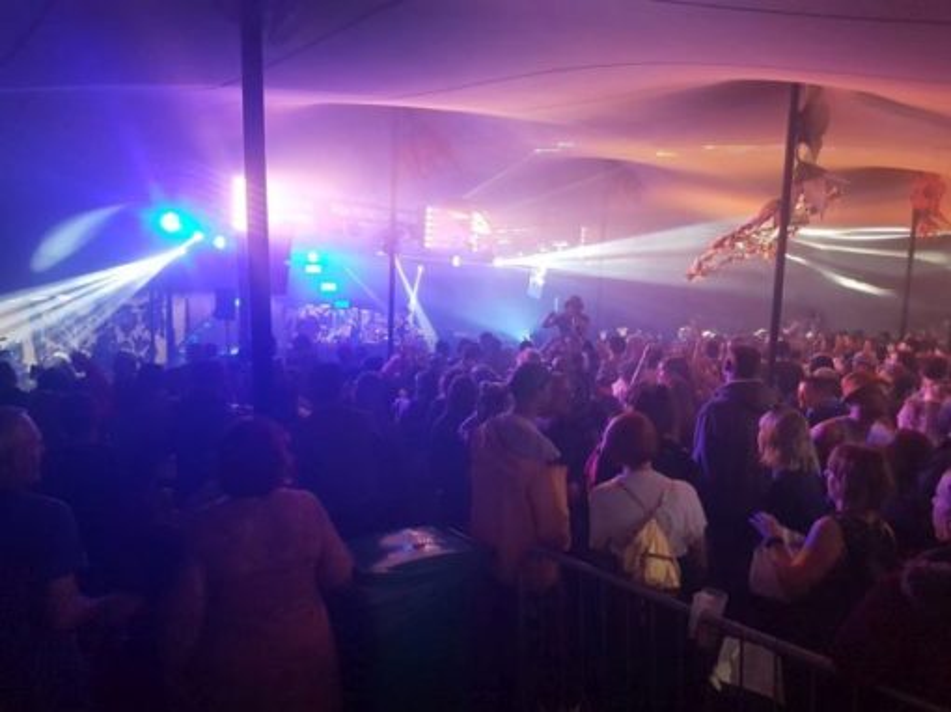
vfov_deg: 53.0
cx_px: 476
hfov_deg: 67.3
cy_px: 356
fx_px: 714
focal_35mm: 26
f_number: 1.7
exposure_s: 1/100
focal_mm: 4.2
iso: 320
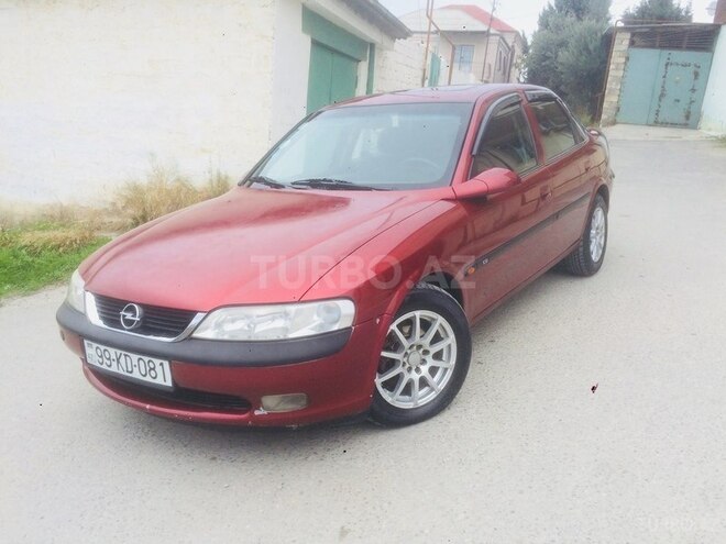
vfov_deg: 48.2
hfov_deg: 61.7
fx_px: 608
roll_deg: -4.9
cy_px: 272
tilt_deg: -15.7
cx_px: 363
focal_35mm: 29
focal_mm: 4.15
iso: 32
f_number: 2.2
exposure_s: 1/260
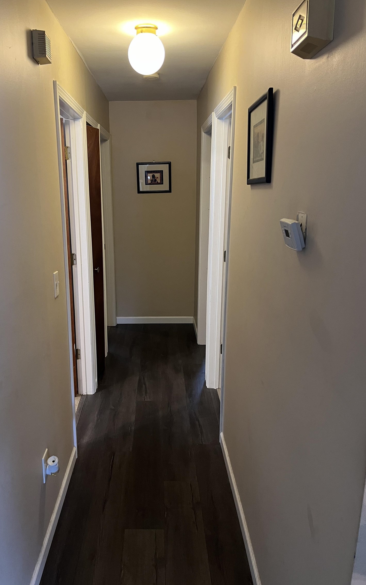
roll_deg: +1.2
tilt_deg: -14.7
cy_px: 290
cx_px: 153
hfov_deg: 44.4
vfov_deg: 66.5
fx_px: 447
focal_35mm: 28
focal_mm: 5.1
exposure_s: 1/60
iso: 320
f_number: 1.6
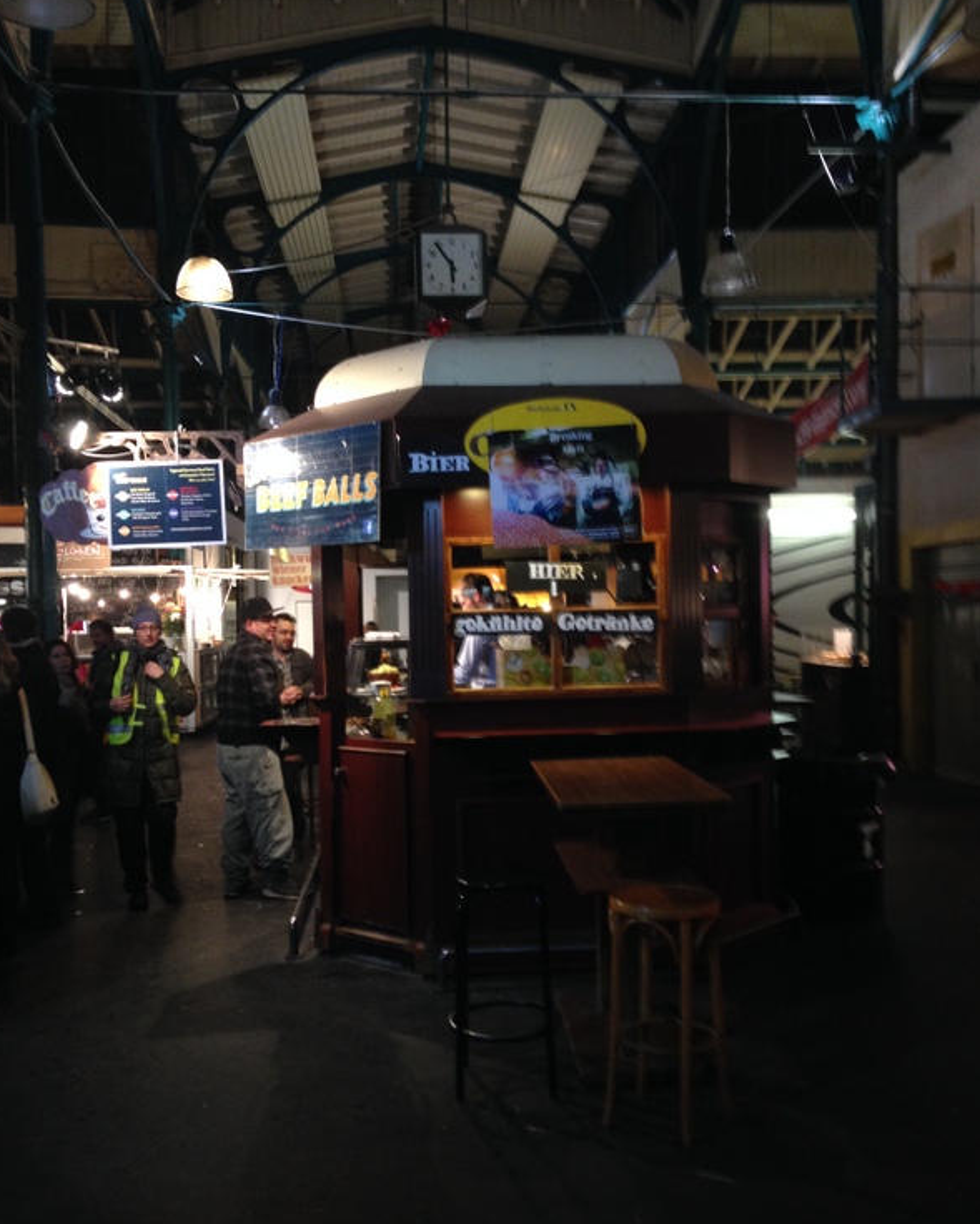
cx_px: 489
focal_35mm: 35
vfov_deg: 51.5
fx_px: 1269
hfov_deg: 42.2
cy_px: 642
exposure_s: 1/20
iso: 125
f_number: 2.4
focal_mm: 4.12
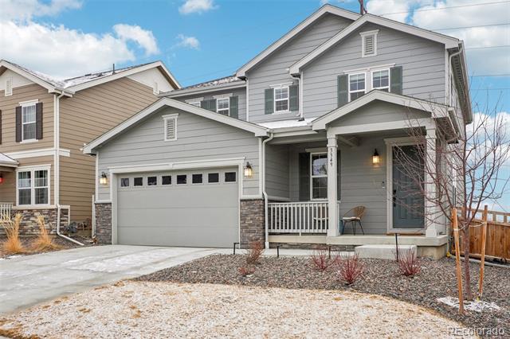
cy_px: 170
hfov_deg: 62.0
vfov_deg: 43.6
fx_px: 425
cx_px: 255
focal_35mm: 30
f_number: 8
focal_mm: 20
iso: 100
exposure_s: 1/90
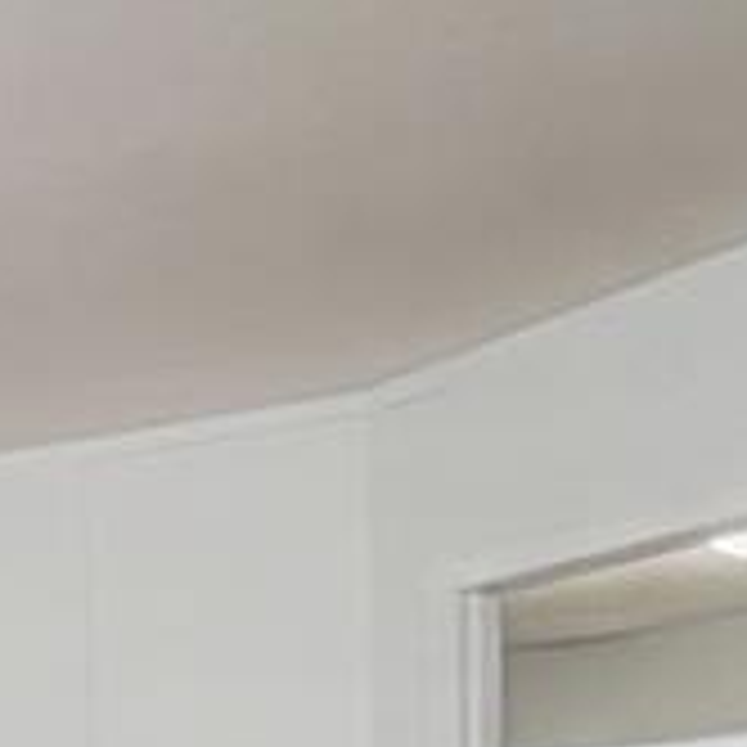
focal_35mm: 84
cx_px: -1174
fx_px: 2051
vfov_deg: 18.9
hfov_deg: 13.3
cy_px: 1008
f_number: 4
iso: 64
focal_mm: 16
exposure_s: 1/25
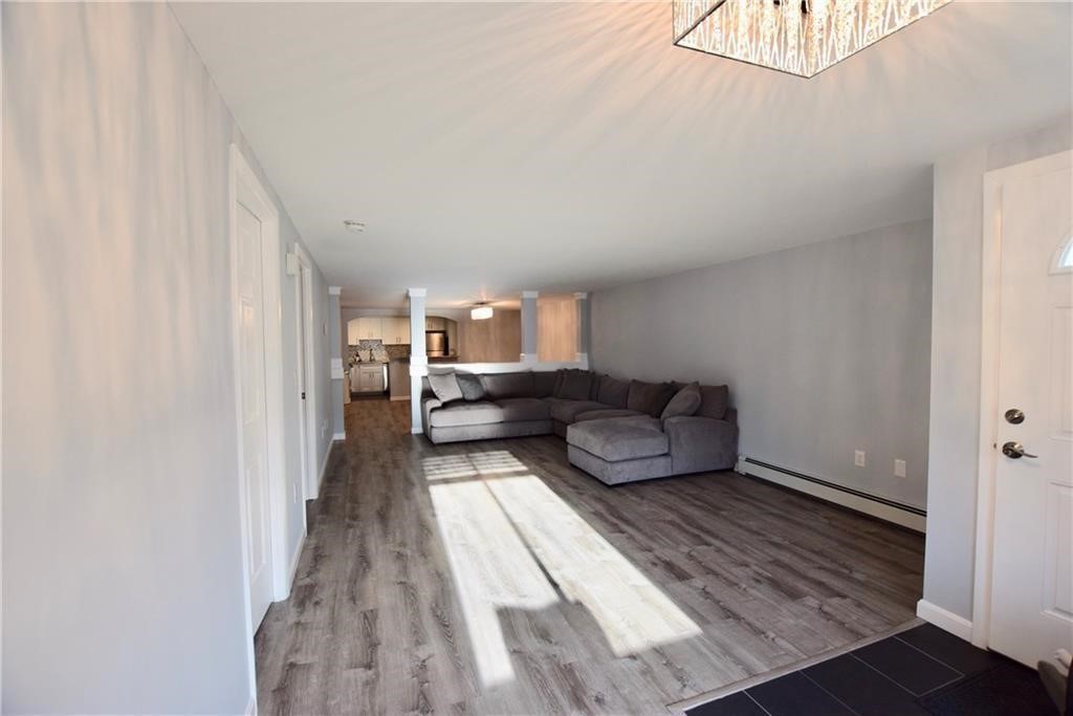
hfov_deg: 100.4
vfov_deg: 77.3
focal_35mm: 15
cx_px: 536
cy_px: 358
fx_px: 447
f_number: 4.5
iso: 400
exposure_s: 1/80
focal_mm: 10
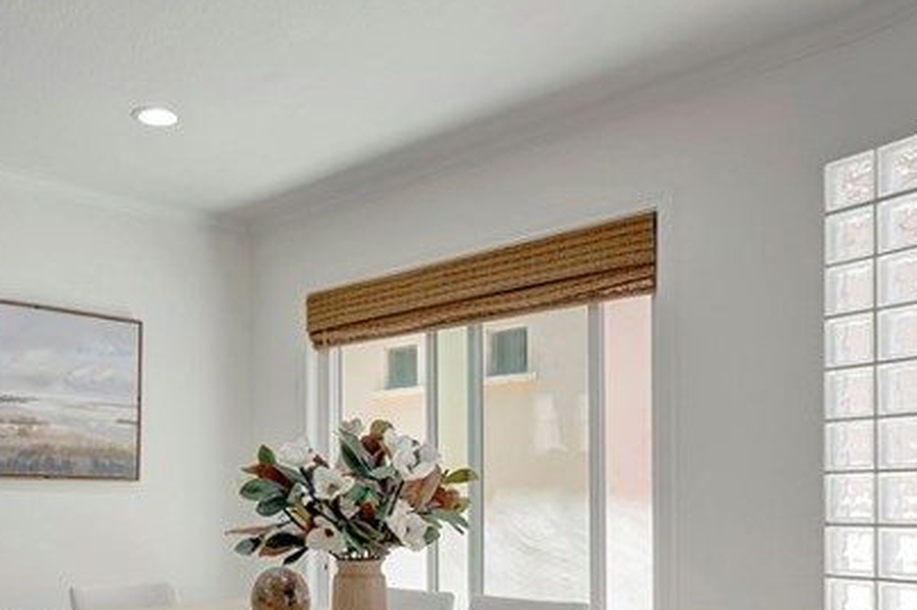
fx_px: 968
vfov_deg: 33.9
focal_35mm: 38
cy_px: 492
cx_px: 311
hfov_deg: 49.9
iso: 100
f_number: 5.6
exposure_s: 1/25
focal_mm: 10
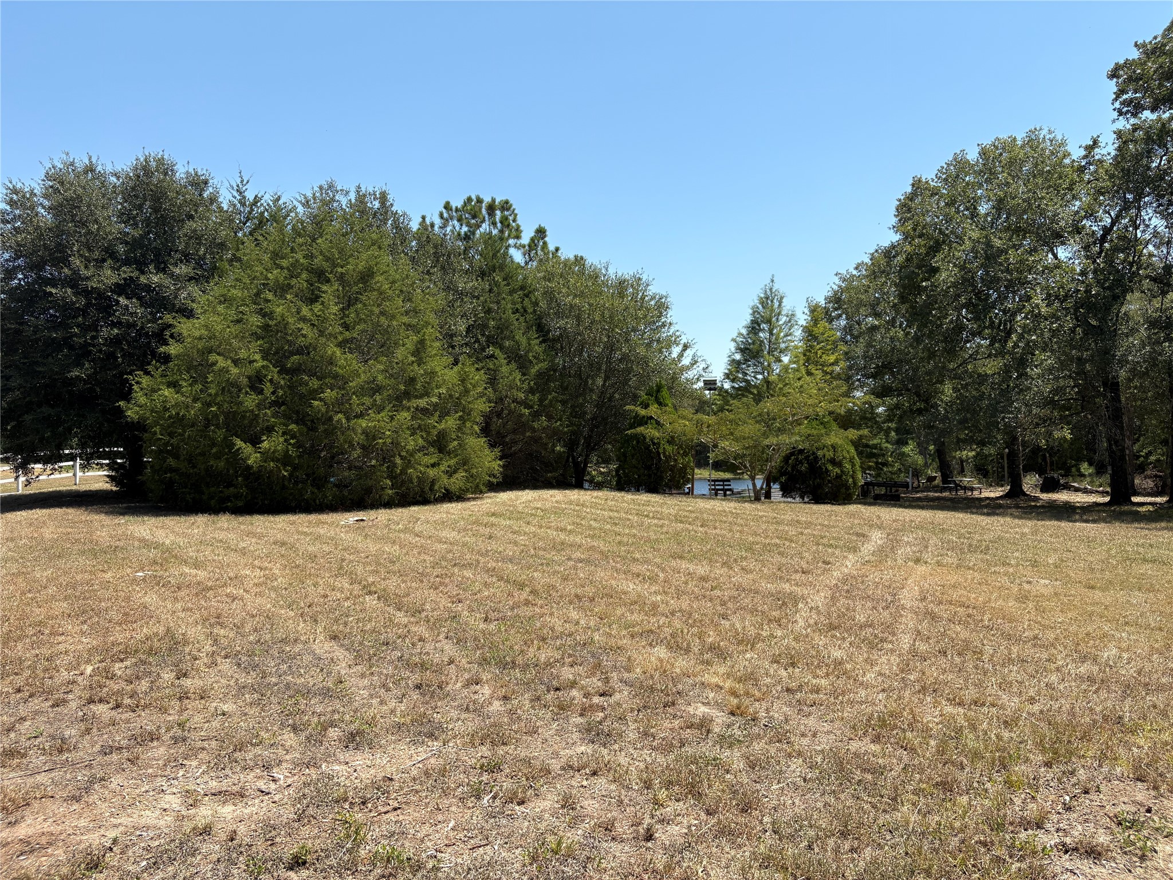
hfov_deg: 67.3
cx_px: 586
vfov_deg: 53.1
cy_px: 440
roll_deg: -0.1
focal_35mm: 26
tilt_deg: +0.7
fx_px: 881
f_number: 1.6
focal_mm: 5.96
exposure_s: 1/2538
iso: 50
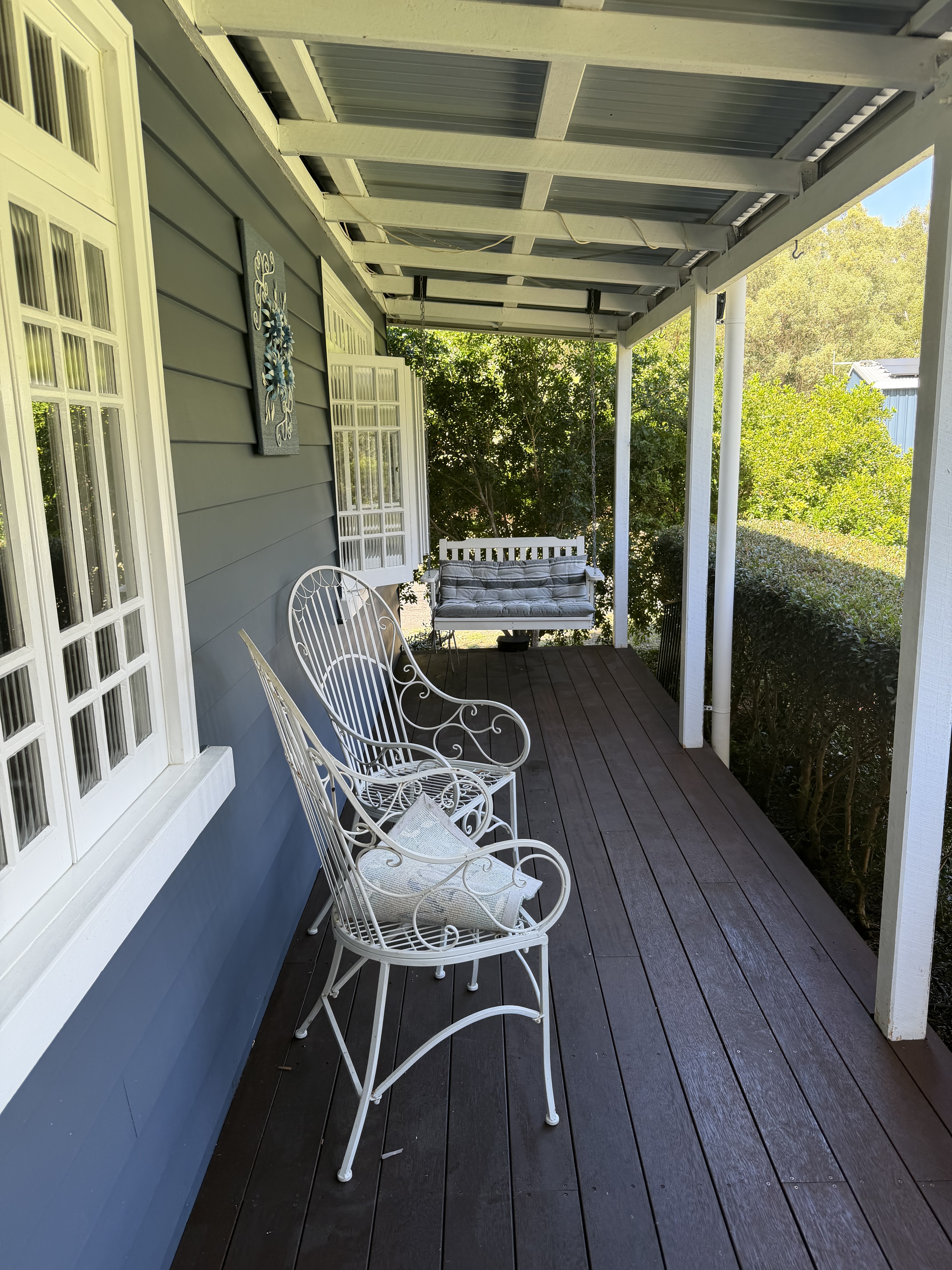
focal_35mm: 24
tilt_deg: -11.7
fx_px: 880
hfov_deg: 56.8
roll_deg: -0.5
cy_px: 635
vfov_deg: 71.6
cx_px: 476
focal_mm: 6.76
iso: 80
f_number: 1.78
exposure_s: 1/225
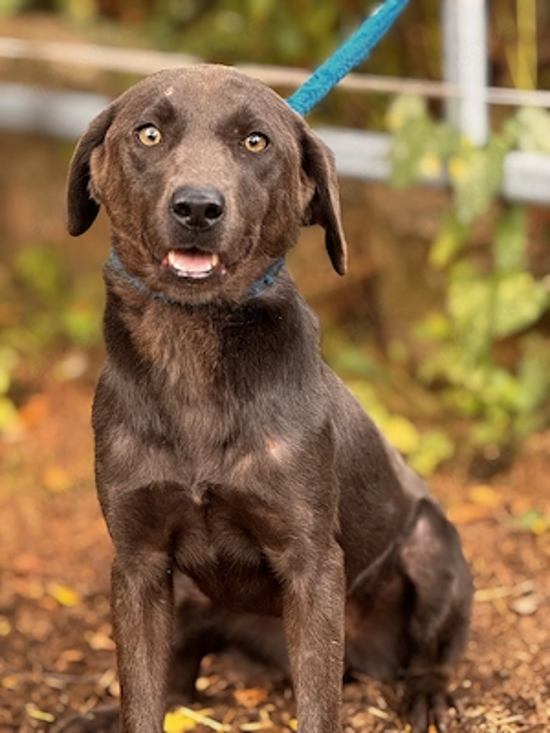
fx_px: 2542
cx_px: 275
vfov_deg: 16.4
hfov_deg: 12.3
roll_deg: -1.2
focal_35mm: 120
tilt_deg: -9.6
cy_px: 366
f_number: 2.8
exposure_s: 1/121
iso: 80
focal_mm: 15.66
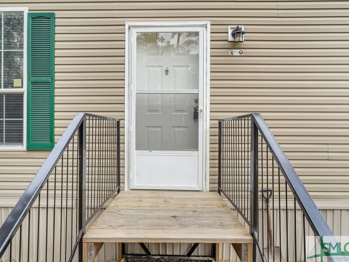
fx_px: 222
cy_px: 130
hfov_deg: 76.4
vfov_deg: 61.1
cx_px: 170
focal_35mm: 22
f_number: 11
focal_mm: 20
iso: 200
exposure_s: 1/30
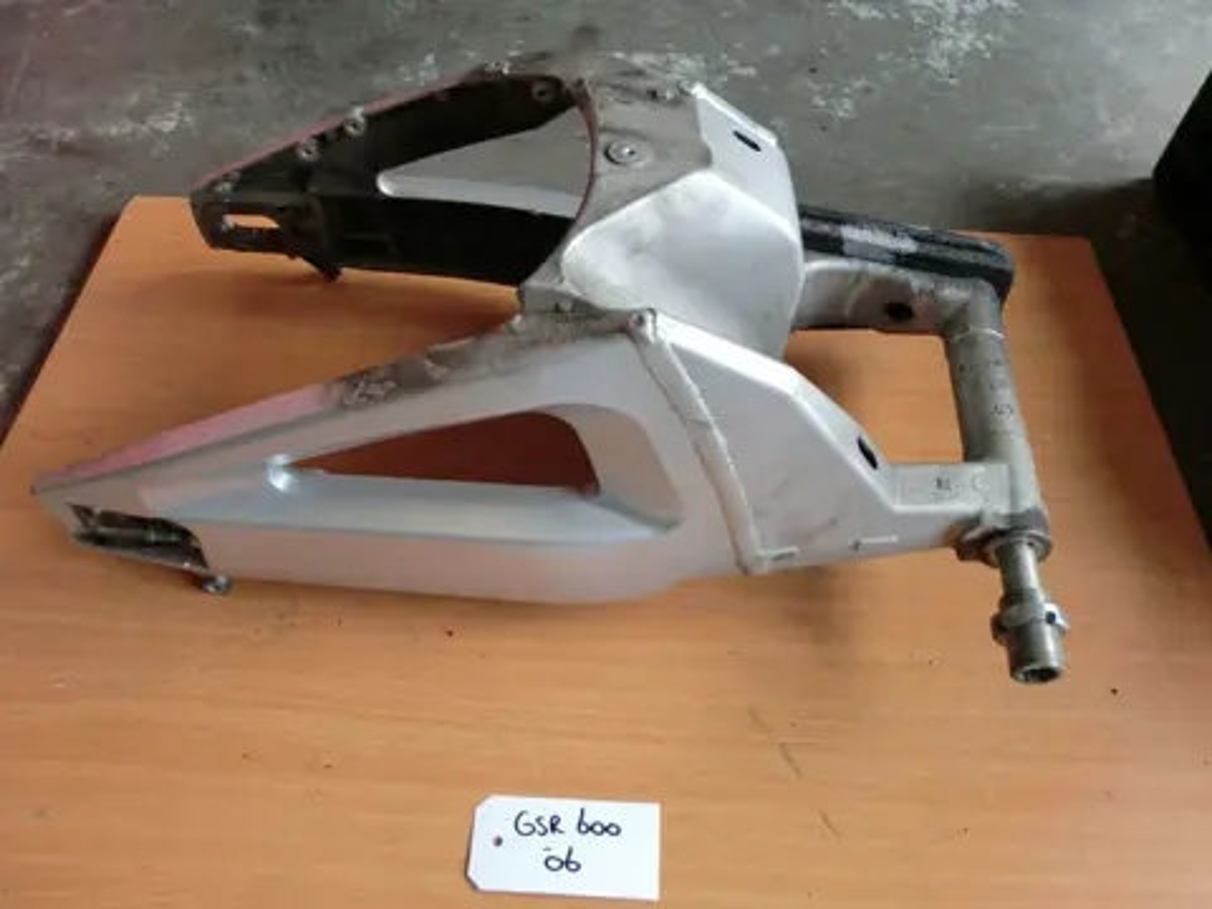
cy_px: 454
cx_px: 606
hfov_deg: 65.3
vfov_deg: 51.4
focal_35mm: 27
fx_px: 945
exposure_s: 1/80
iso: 50
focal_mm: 4.9
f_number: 3.2
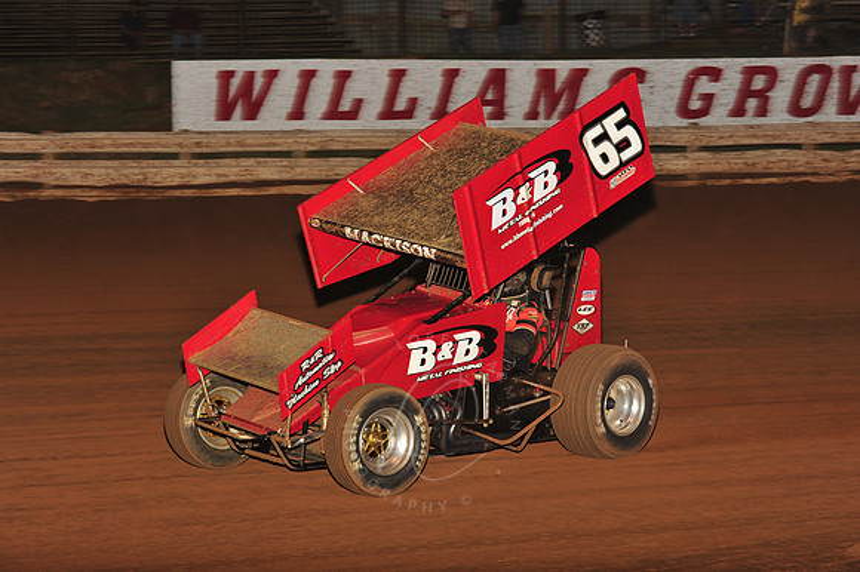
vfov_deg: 13.7
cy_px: 286
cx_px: 430
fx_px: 2387
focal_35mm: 100
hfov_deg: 20.4
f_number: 7.1
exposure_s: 1/320
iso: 1000
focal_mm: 100
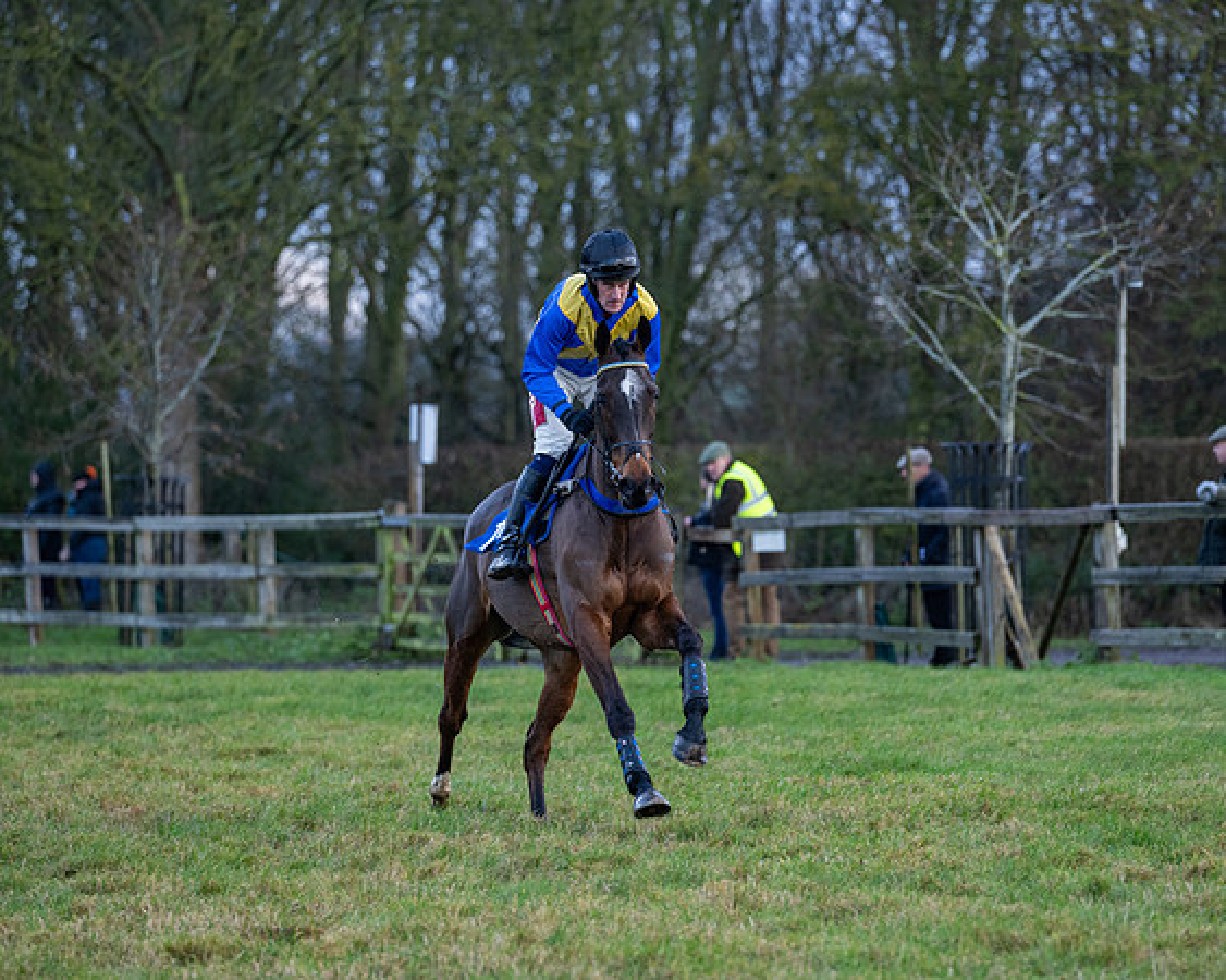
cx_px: 634
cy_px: 490
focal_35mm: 225
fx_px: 8170
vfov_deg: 6.9
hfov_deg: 8.6
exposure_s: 1/500
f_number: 4
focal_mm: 200
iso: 800
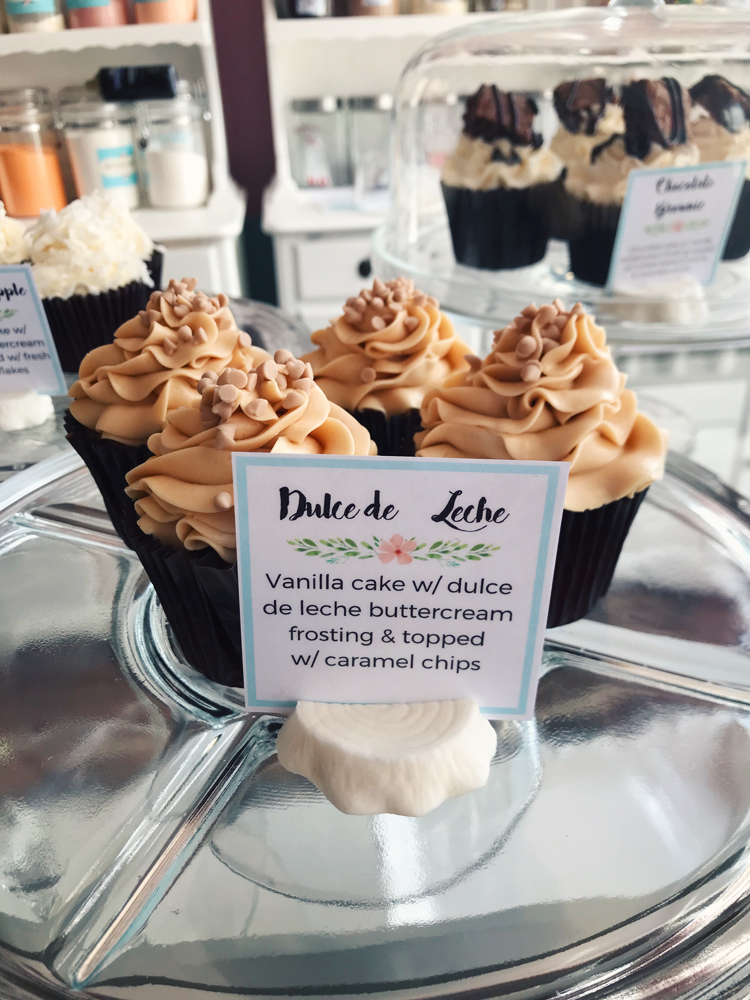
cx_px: 375
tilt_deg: -27.8
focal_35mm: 28
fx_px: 809
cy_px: 500
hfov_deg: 49.7
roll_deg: +1.4
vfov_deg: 63.4
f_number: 1.8
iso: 20
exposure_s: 1/254
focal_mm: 3.99
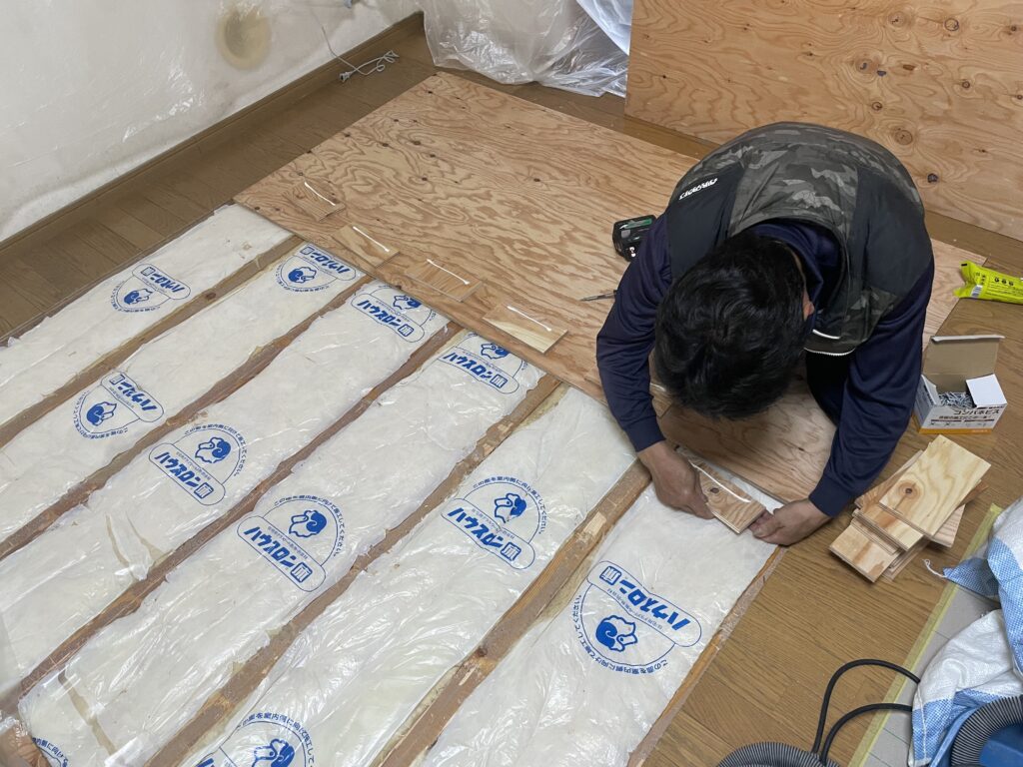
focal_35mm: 26
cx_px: 512
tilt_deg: -49.6
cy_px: 384
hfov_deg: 67.3
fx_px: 768
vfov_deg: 53.1
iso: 100
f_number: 1.6
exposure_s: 1/83
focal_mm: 4.2
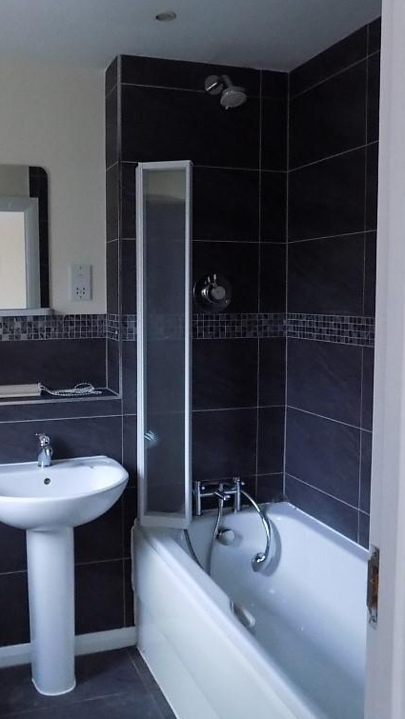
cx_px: 135
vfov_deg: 58.0
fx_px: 649
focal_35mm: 34
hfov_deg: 34.4
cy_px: 357
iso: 400
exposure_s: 1/4
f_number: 3.1
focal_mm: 4
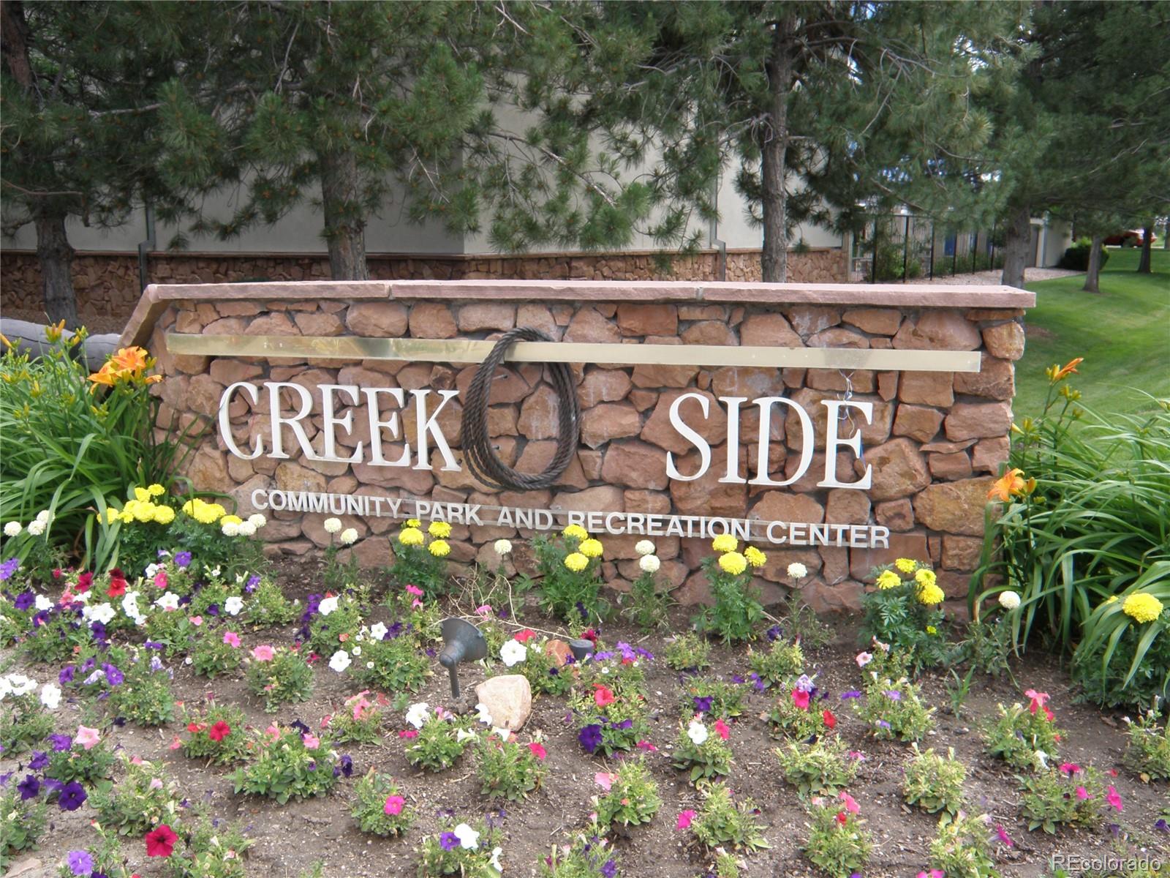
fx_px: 1082
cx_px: 585
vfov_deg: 44.2
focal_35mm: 32
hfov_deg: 56.8
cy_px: 439
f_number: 5.6
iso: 64
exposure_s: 1/125
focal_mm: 5.72
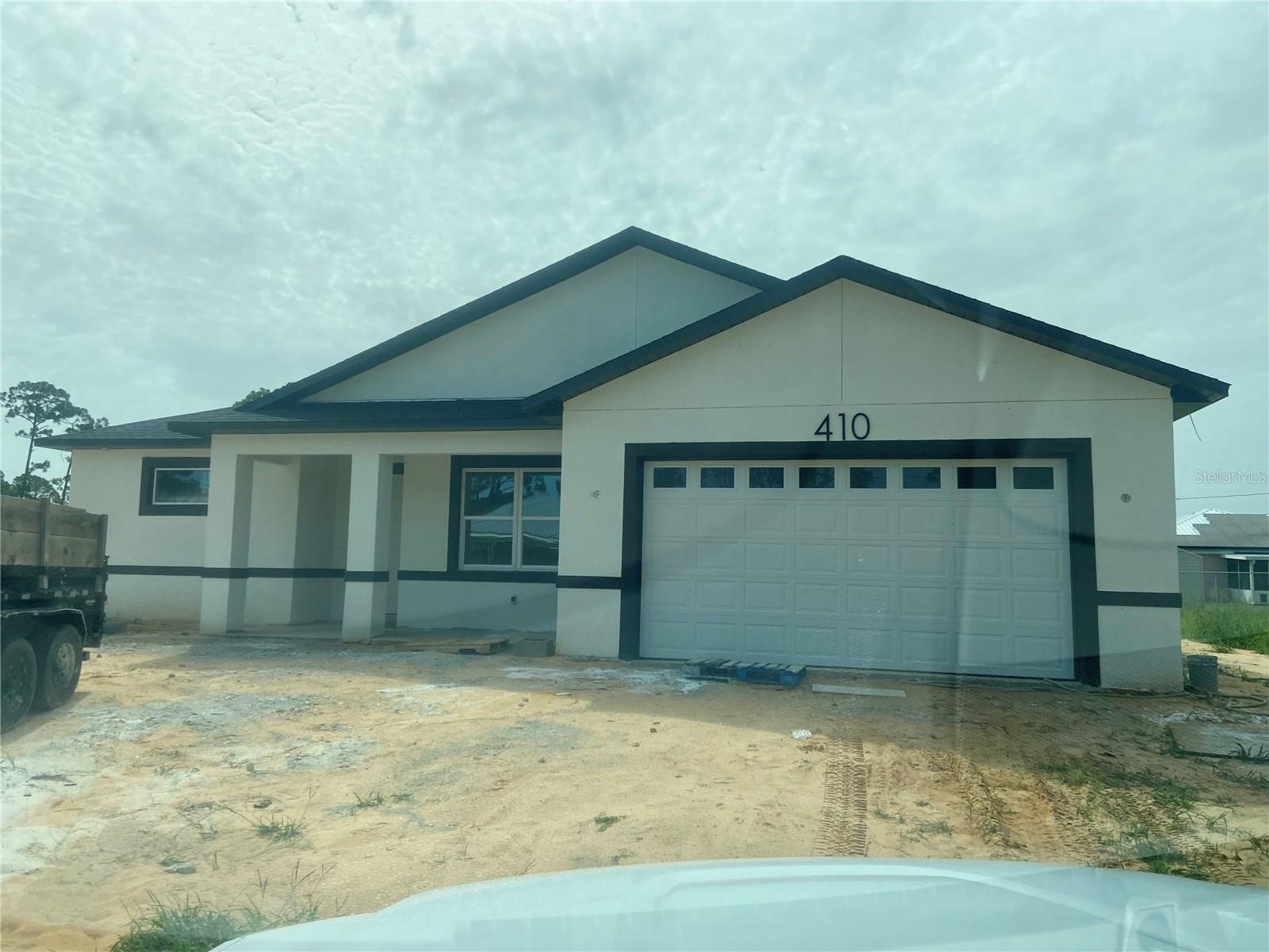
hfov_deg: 67.3
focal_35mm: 26
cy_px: 476
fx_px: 953
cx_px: 634
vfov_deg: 53.1
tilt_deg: +2.6
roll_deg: -1.3
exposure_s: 1/5495
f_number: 1.8
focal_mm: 4.25
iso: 32
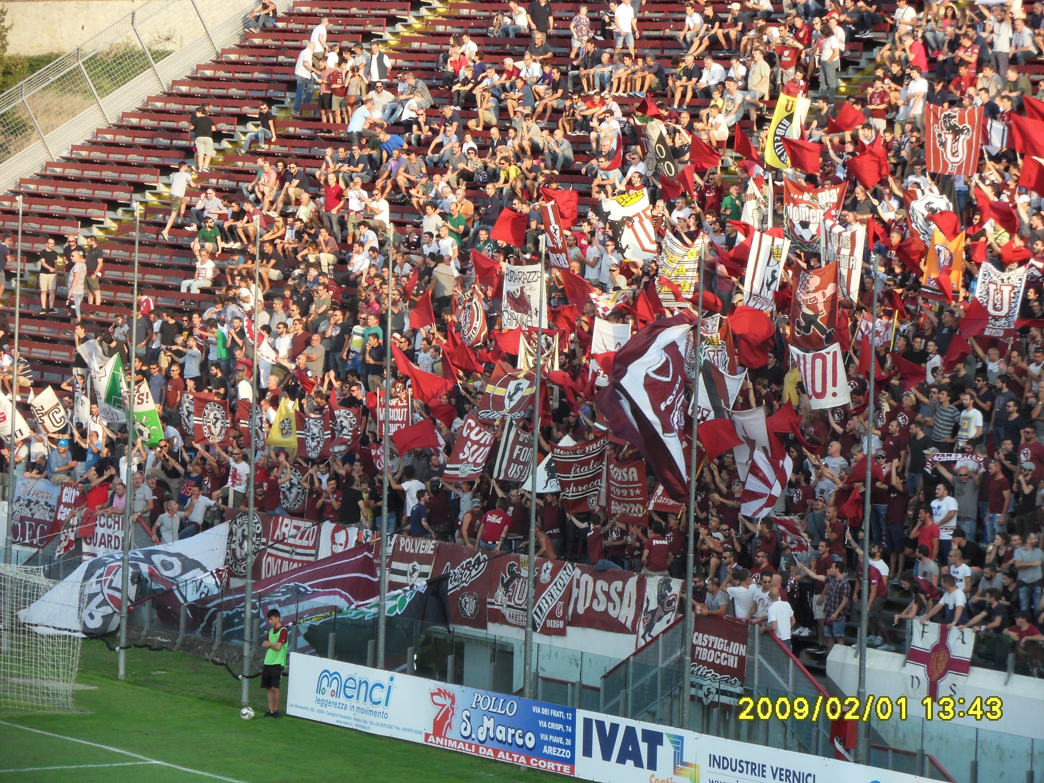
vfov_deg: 8.5
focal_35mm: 175
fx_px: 5278
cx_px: 522
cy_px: 392
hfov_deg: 11.3
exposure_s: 1/90
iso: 100
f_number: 5.8
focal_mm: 30.6
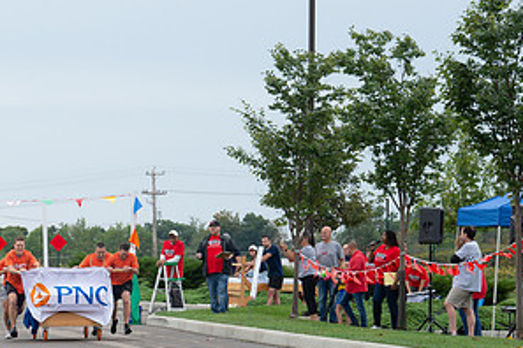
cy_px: 265
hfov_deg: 7.6
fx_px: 3908
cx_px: 25
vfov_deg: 5.1
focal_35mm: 269
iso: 640
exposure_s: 1/250
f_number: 10
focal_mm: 135
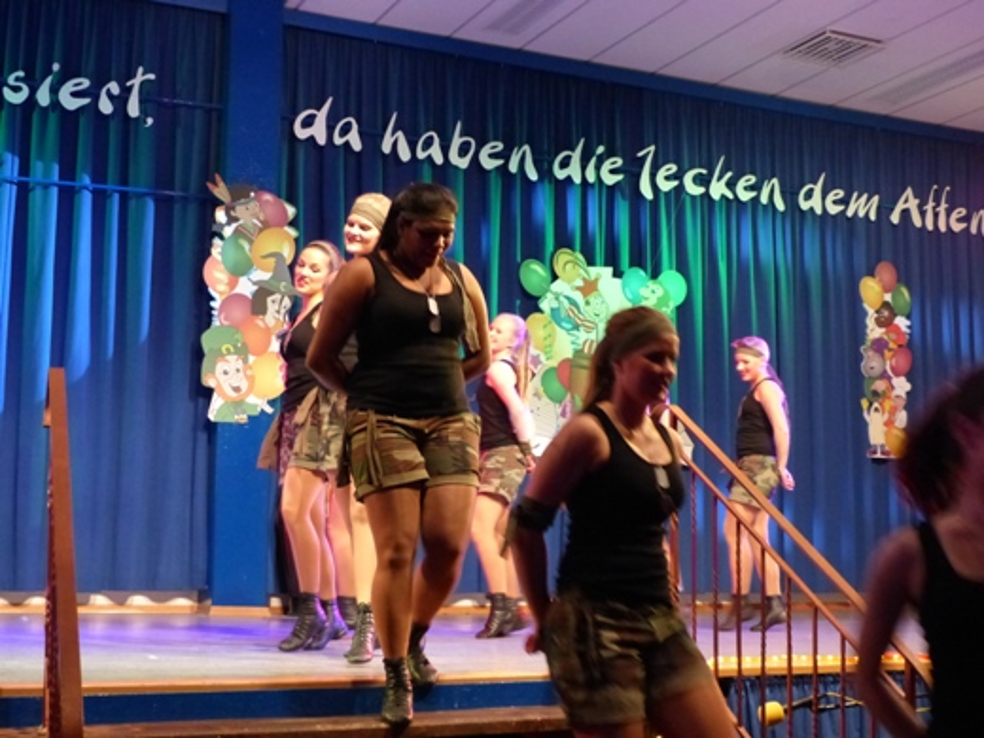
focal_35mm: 50
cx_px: 492
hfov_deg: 38.2
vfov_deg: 29.1
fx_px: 1421
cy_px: 369
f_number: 2.8
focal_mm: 9.1
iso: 800
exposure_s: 1/30
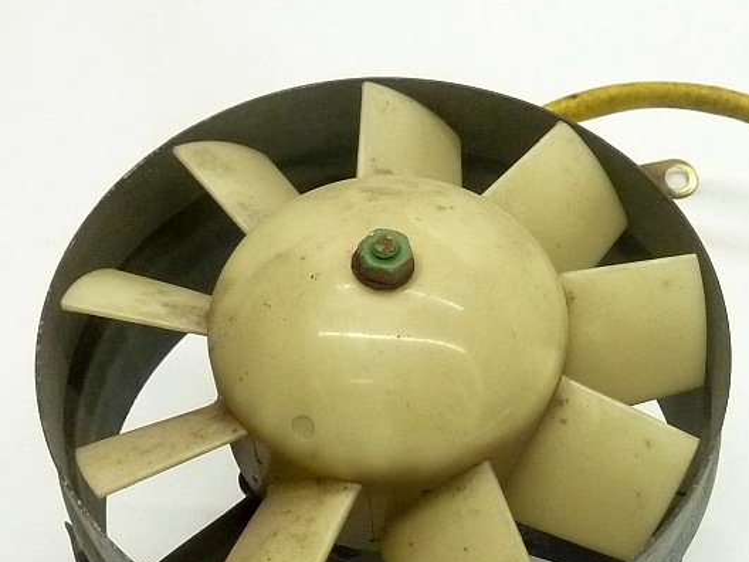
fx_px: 1147
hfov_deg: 34.4
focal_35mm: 53
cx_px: 660
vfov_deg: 27.3
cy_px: 393
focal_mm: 5
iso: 320
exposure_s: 1/30
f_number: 3.4
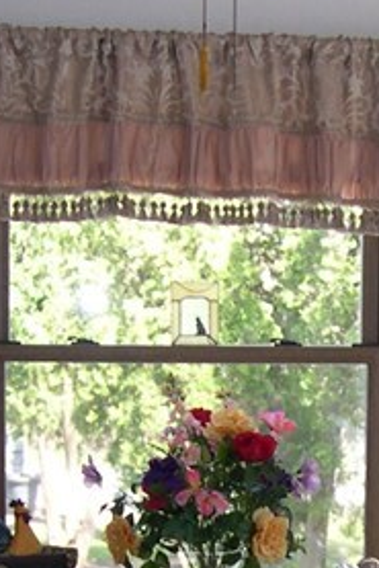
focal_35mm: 146
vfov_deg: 13.7
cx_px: 463
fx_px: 2303
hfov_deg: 9.3
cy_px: 656
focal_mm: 8
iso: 100
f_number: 2.8
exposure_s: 1/59.6
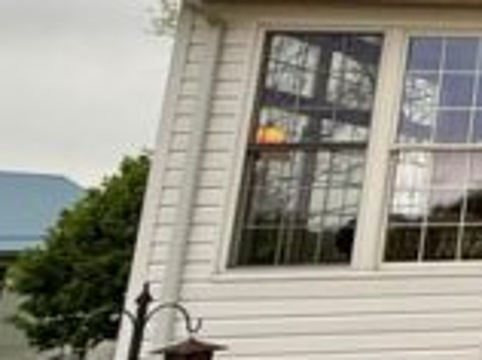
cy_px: 34
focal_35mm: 71
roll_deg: +1.0
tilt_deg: +12.2
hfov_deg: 15.5
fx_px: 987
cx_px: 1138
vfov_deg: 20.2
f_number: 2.2
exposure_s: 1/151
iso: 50
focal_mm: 2.22
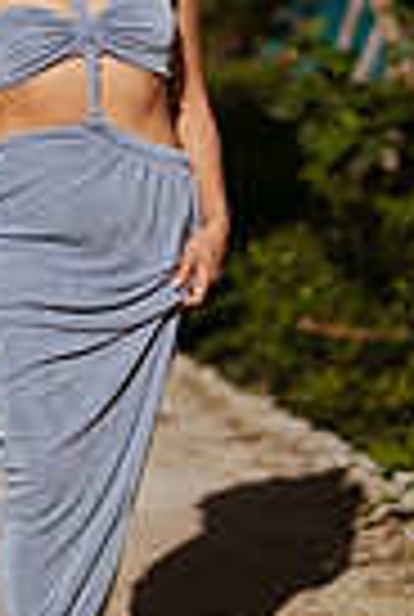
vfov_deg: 10.7
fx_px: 3261
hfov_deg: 7.3
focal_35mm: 190
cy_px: 40
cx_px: 72
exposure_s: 1/8000
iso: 50
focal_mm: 58
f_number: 2
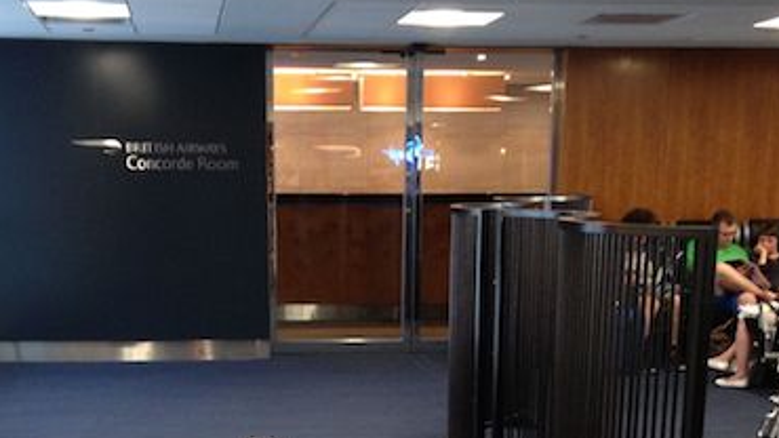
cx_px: 362
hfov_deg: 31.0
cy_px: 534
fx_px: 1404
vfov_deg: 16.9
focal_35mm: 68
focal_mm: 4.12
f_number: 2.4
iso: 200
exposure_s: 1/20
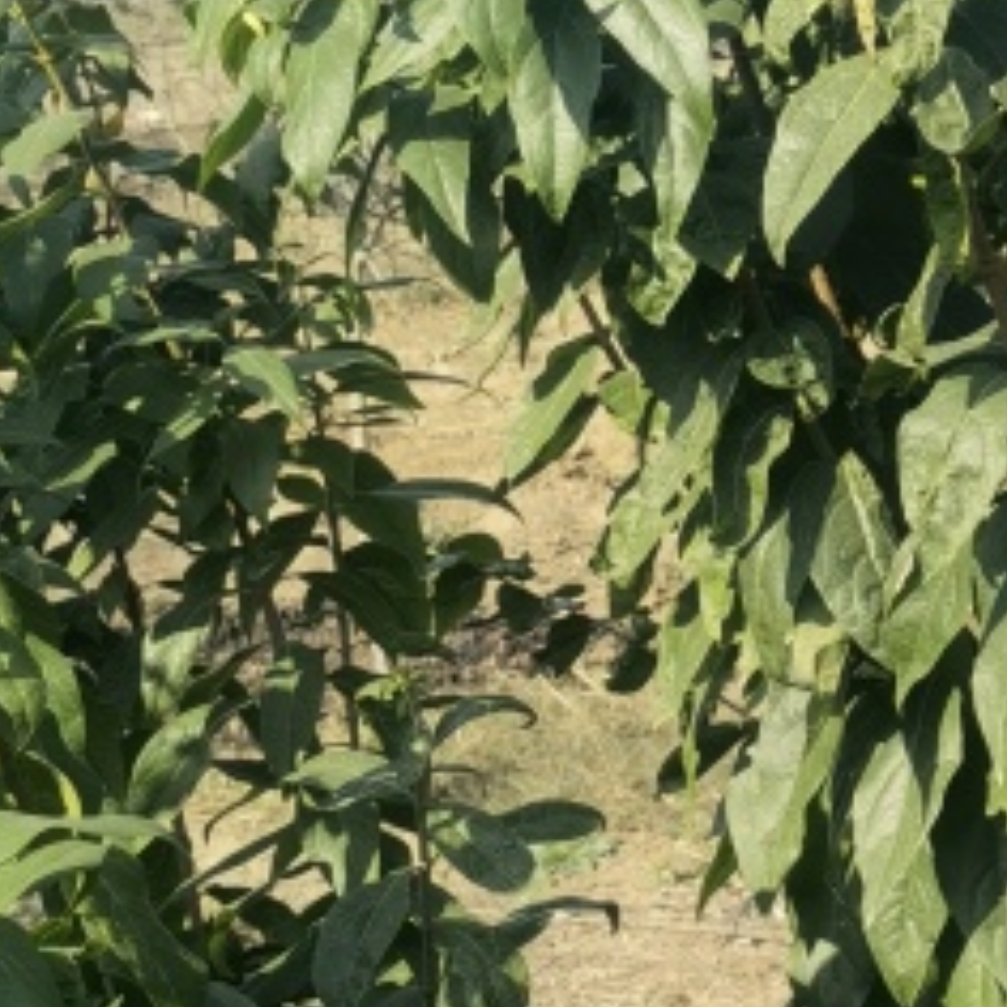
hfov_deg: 14.8
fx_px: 3555
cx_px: 1592
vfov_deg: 16.1
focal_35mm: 108
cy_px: 446
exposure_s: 1/1845
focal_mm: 6.67
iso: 50
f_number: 1.9
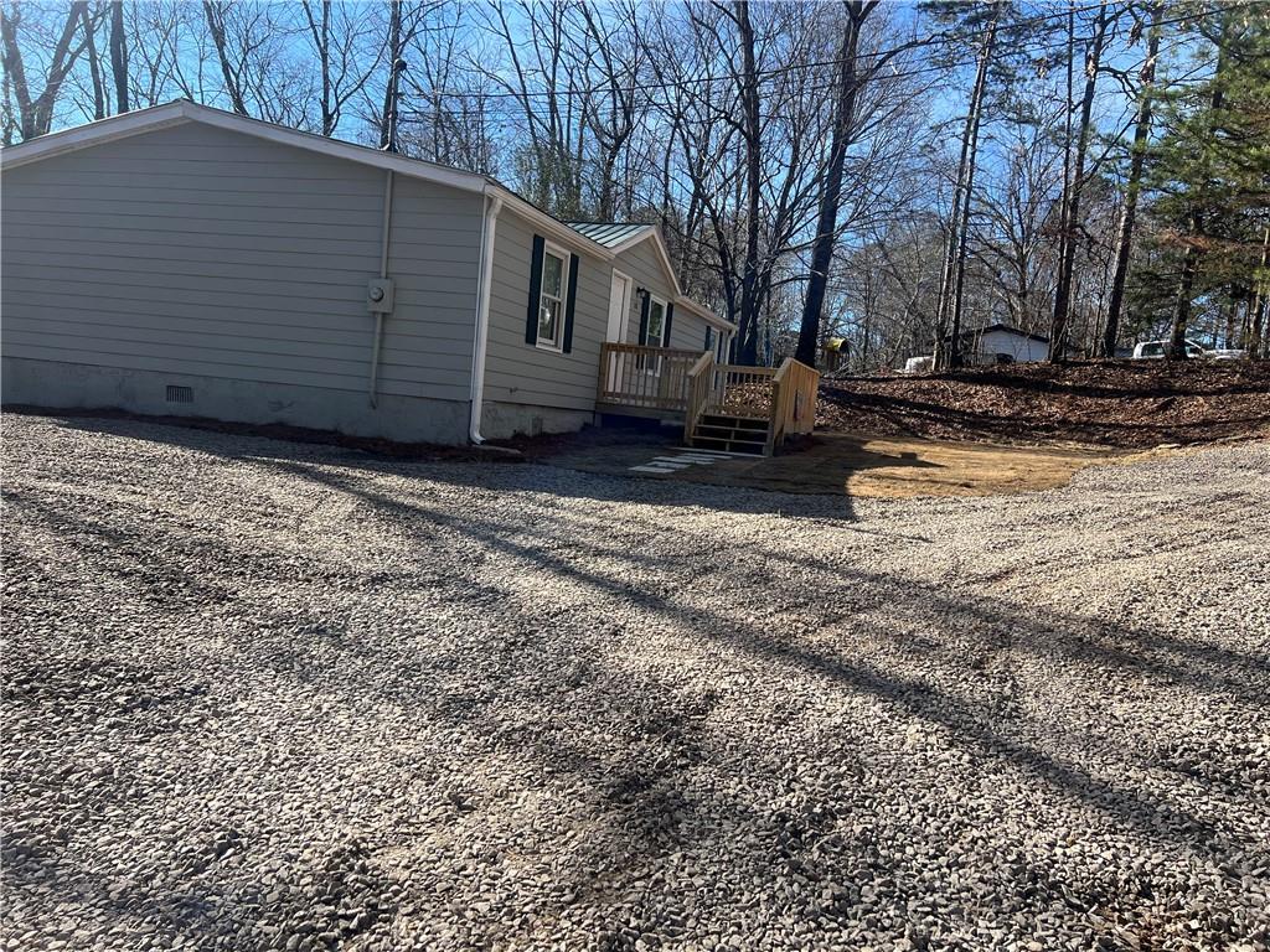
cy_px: 476
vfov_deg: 53.1
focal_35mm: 26
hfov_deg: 67.3
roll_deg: -5.4
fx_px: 954
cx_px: 635
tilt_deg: -4.6
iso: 50
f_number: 1.5
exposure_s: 1/1779
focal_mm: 5.7
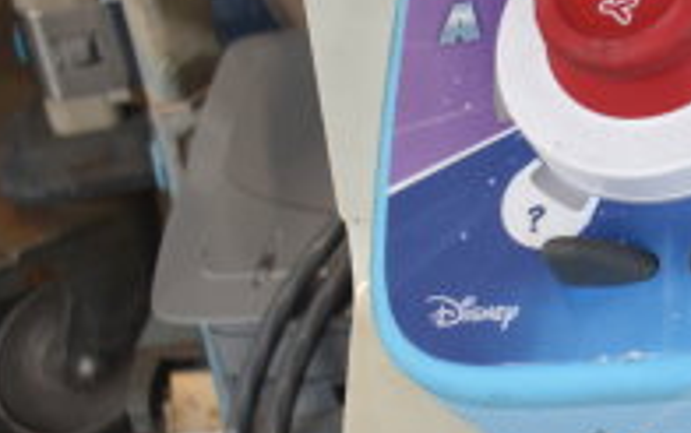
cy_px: 378
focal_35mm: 95
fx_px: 1791
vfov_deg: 13.7
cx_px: 1005
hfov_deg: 19.4
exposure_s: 1/30
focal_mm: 20
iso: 220
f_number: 3.5
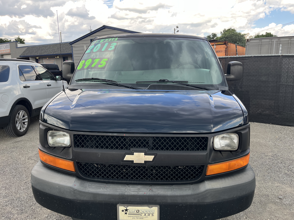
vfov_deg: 53.1
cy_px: 110
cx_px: 147
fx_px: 221
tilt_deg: -10.4
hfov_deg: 67.3
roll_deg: +1.1
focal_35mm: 26
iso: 50
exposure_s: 1/450
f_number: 1.6
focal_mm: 5.1
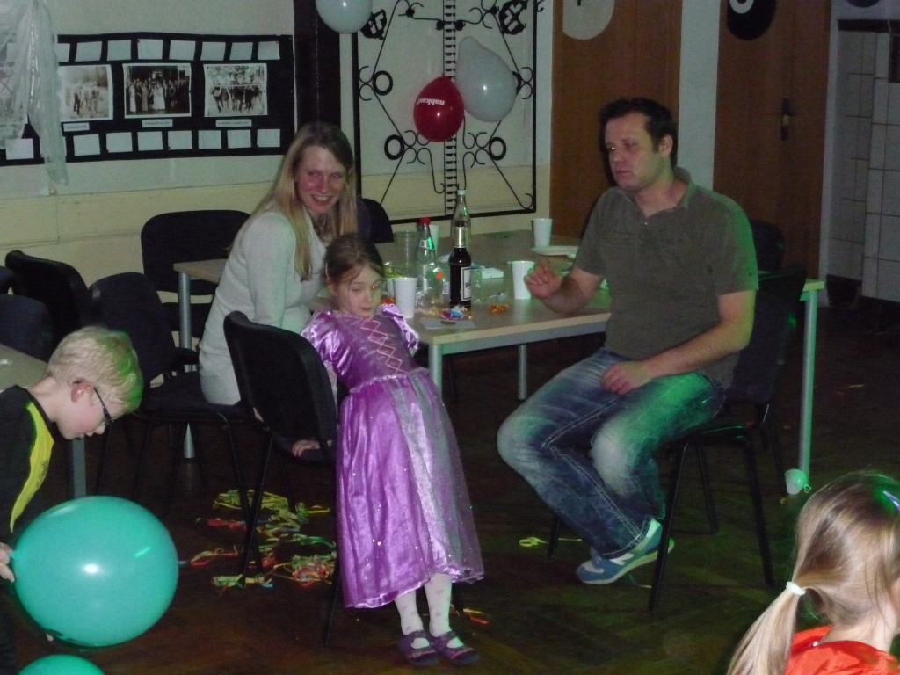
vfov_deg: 23.7
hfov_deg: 31.2
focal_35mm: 62
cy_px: 338
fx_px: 1612
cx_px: 450
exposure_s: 1/30
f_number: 4.5
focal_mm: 10.5
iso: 1000
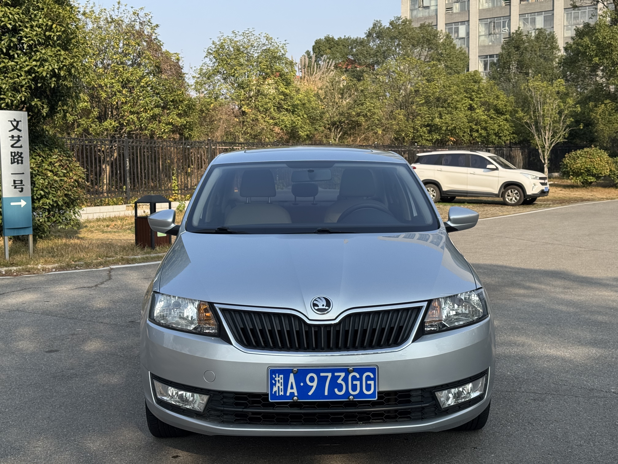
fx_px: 857
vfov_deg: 30.3
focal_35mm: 48
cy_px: 232
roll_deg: +1.1
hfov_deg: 39.7
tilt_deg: -5.3
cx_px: 309
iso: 64
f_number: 1.78
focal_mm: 6.76
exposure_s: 1/2179
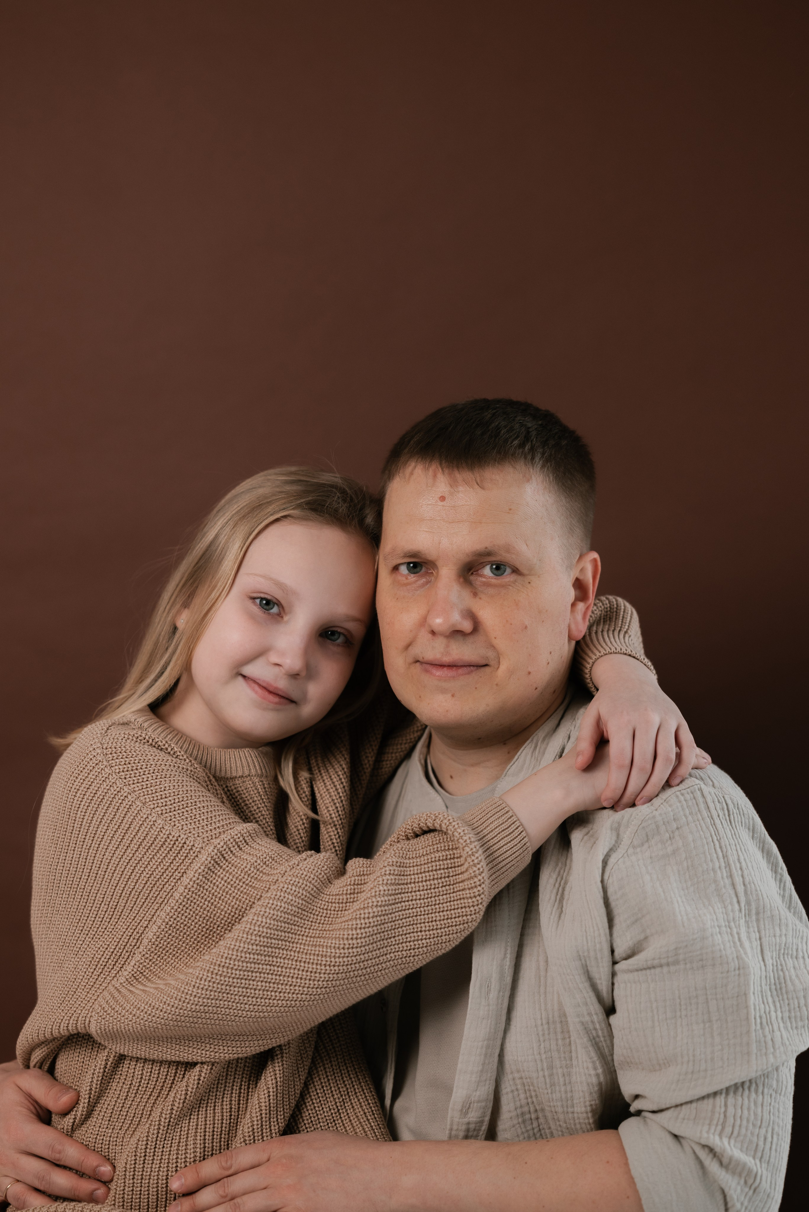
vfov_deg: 23.9
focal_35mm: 85
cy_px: 606
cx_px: 404
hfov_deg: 16.1
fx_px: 2862
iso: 400
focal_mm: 85
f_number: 2.5
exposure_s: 1/320
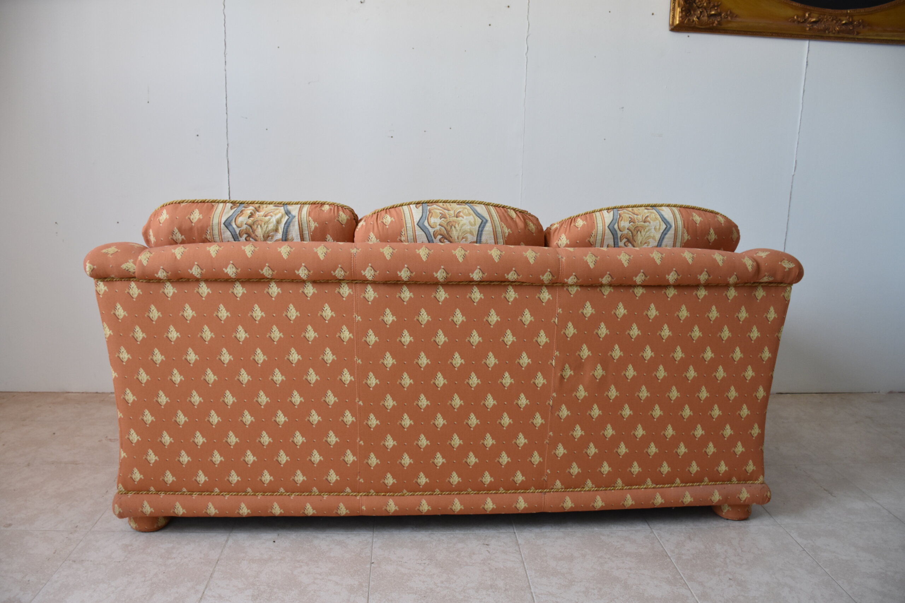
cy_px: 302
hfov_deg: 67.4
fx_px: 679
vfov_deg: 47.9
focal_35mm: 27
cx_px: 452
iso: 800
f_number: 4.5
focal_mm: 18
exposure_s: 1/80
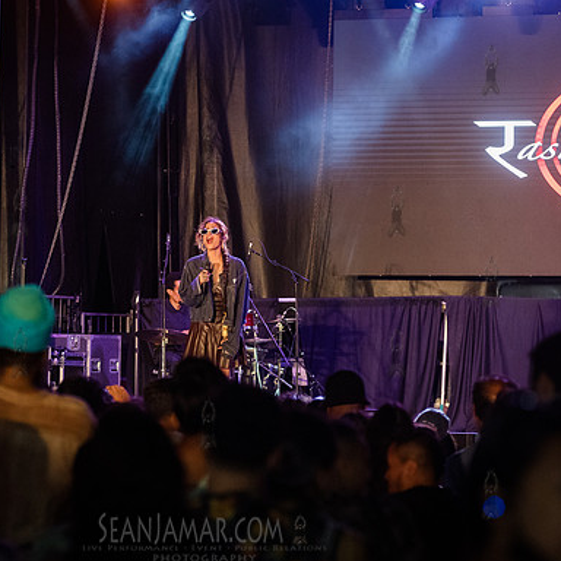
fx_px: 2952
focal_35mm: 161
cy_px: 281
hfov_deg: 10.8
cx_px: 207
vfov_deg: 10.9
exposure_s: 1/400
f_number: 3.5
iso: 6400
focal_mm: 125
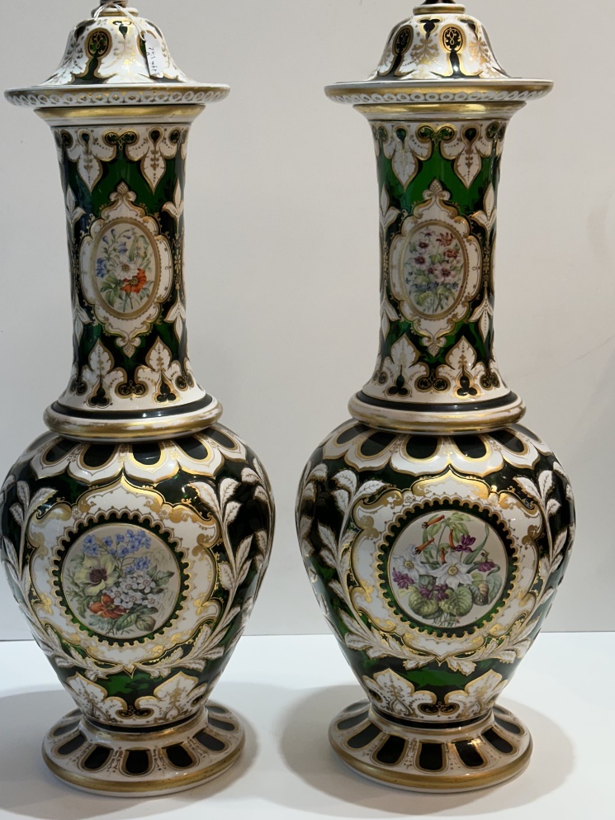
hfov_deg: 25.2
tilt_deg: -8.8
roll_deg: +0.2
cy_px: 349
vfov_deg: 33.2
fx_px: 1374
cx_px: 277
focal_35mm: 58
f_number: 1.78
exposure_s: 1/100
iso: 80
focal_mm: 6.86
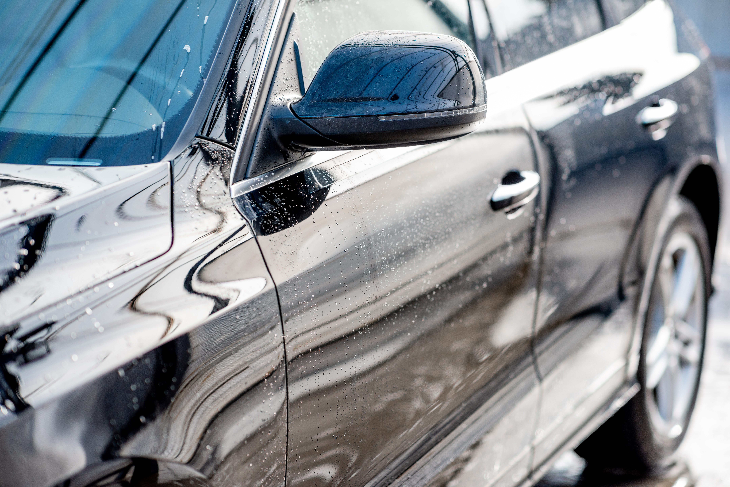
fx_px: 1724
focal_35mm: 85
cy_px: 244
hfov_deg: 23.9
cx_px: 365
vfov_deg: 16.1
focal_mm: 85
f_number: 2.2
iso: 250
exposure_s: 1/1600
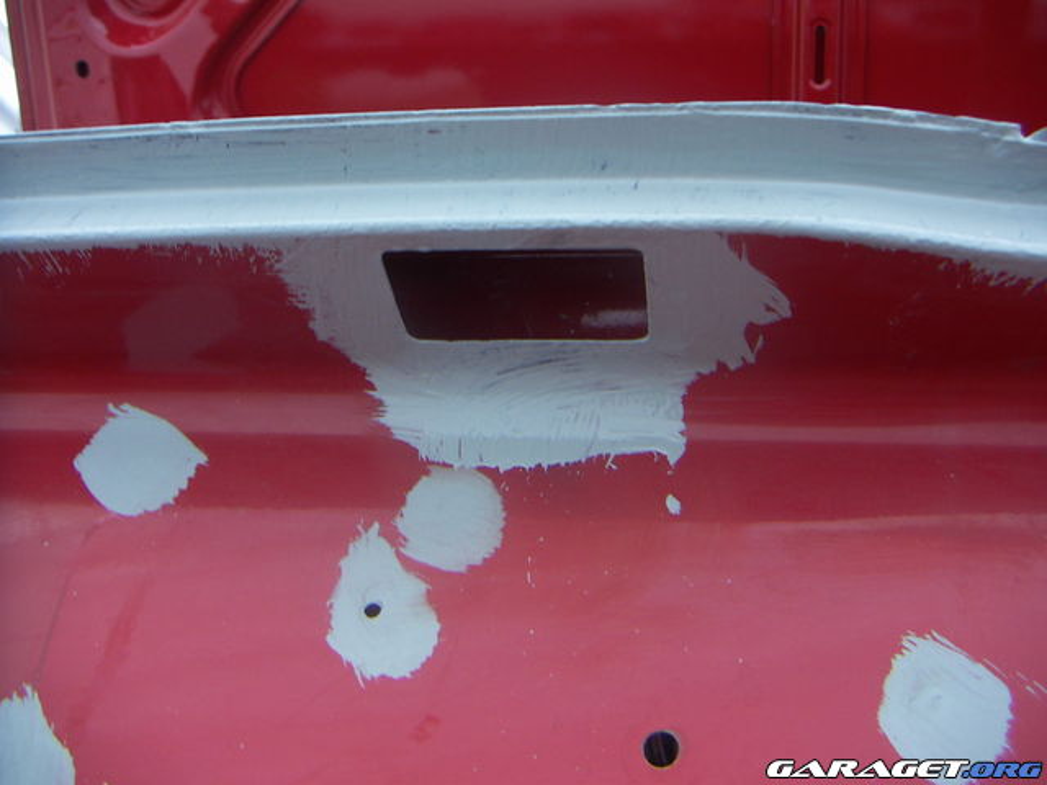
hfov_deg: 51.4
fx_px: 1089
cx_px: 524
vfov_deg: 39.7
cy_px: 392
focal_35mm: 36
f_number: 2.8
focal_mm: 4.7
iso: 50
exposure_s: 1/60
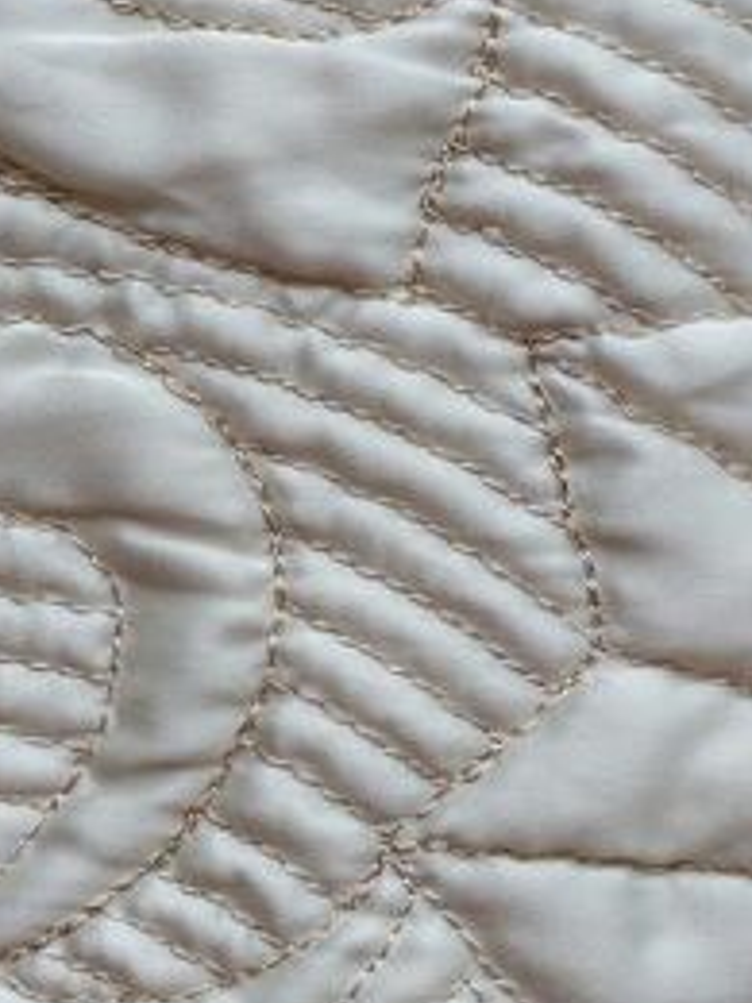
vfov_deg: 32.7
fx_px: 1709
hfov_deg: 24.4
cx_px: 139
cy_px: 447
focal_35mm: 59
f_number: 1.8
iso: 40
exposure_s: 1/118
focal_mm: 4.6
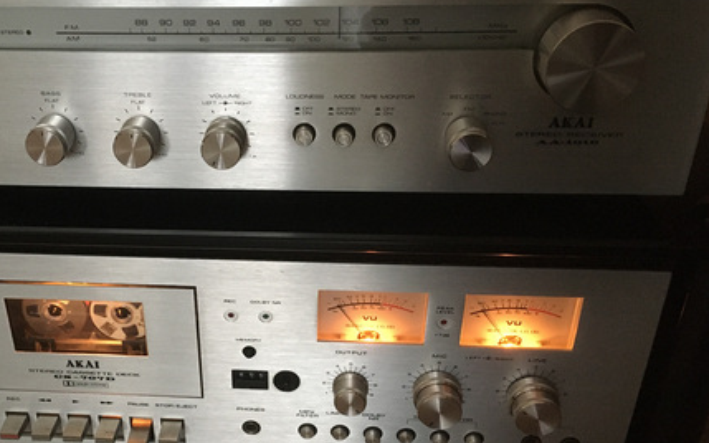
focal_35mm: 43
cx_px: 241
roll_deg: +3.0
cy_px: 299
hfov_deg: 45.6
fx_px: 831
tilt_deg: -32.9
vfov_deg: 29.6
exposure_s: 1/17
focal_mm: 4.15
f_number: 2.2
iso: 250
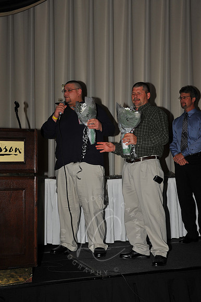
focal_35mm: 50
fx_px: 419
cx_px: 100
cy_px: 151
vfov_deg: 39.6
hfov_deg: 27.0
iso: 250
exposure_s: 1/250
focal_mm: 50
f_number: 8
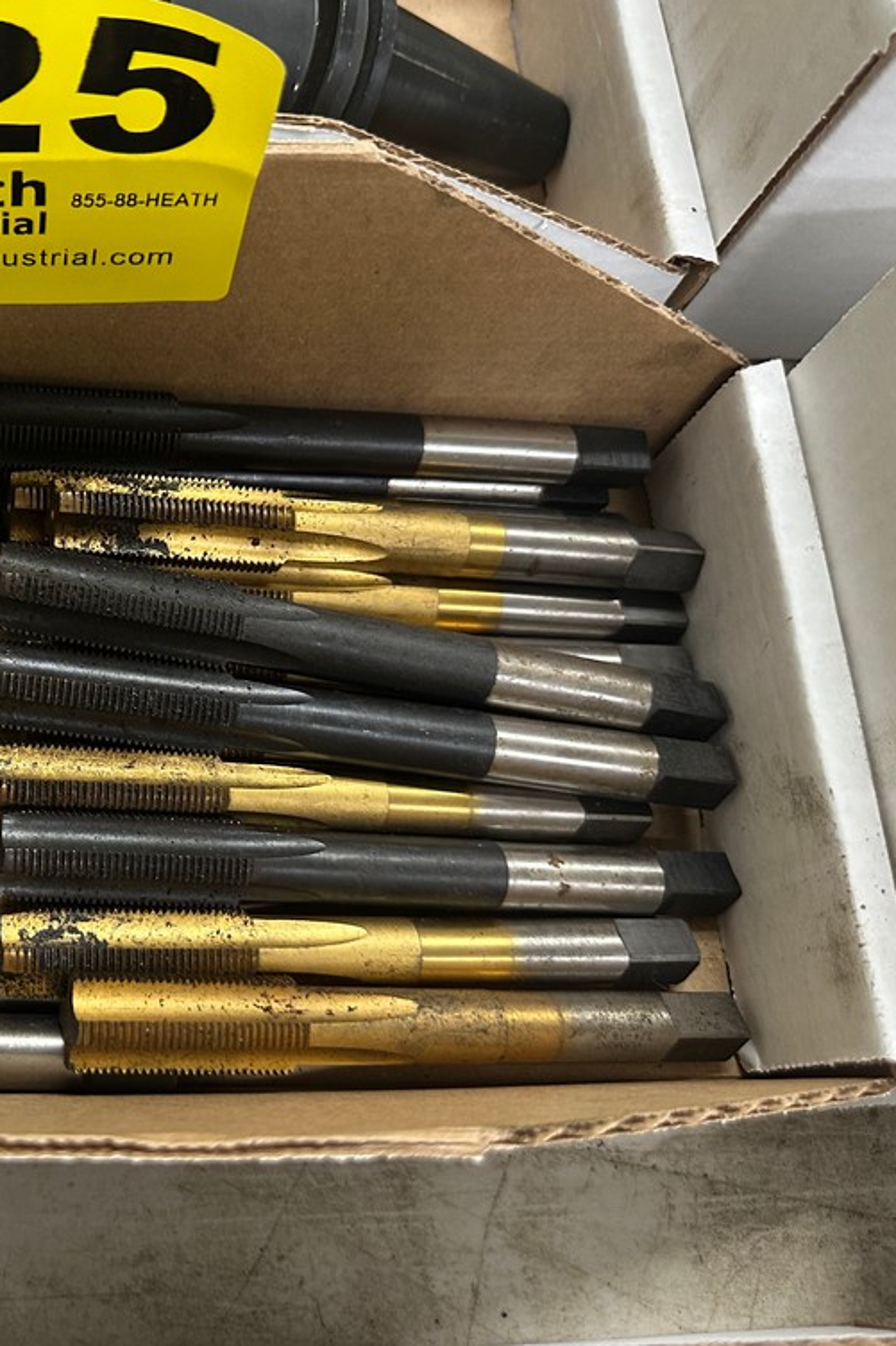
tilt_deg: -71.2
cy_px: 660
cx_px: 23
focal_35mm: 34
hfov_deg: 35.5
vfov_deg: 55.8
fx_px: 1270
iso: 200
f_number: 1.78
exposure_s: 1/53
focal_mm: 6.86
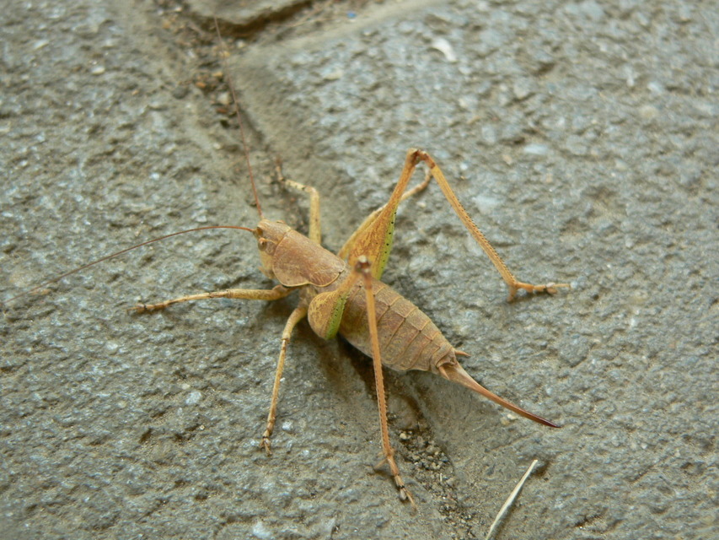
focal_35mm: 65
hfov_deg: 29.8
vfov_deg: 22.6
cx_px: 360
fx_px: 1350
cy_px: 270
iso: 80
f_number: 2.8
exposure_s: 1/60
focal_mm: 10.7
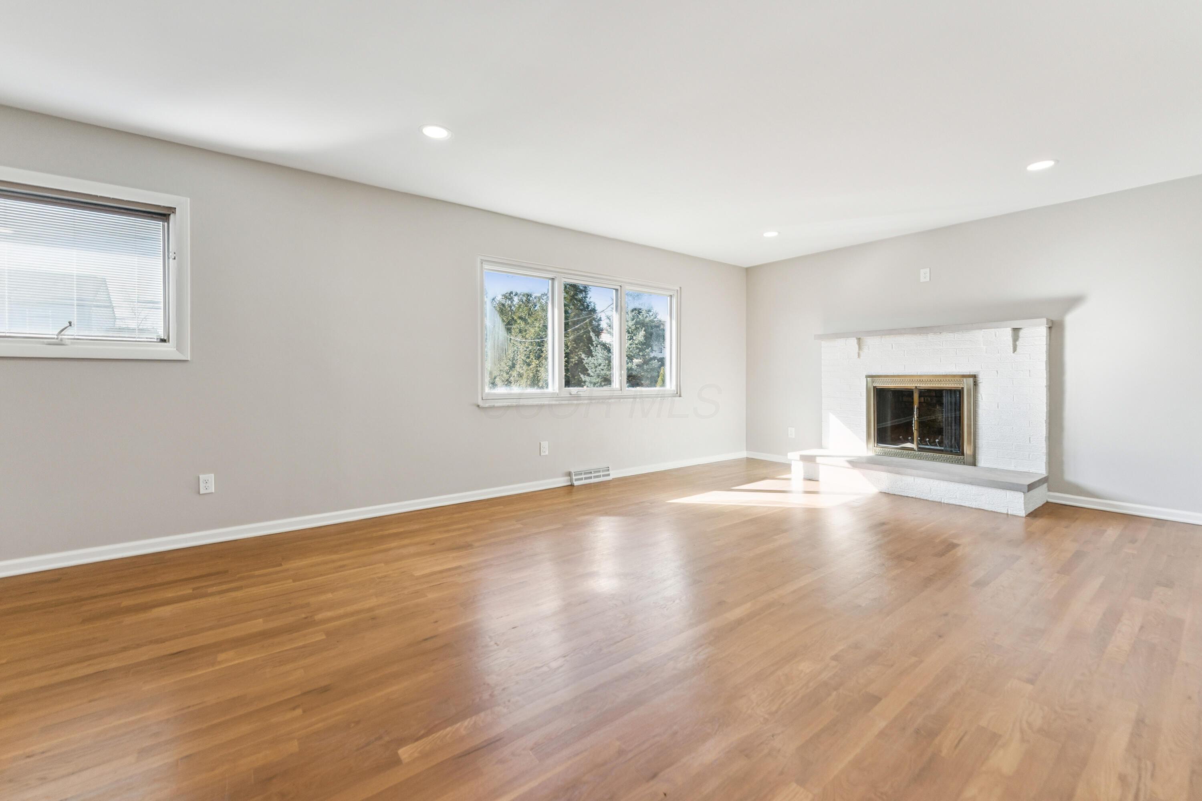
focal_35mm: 14
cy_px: 400
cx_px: 601
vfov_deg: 81.2
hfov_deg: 104.3
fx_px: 467
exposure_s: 1/80
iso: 800
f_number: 5
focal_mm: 14
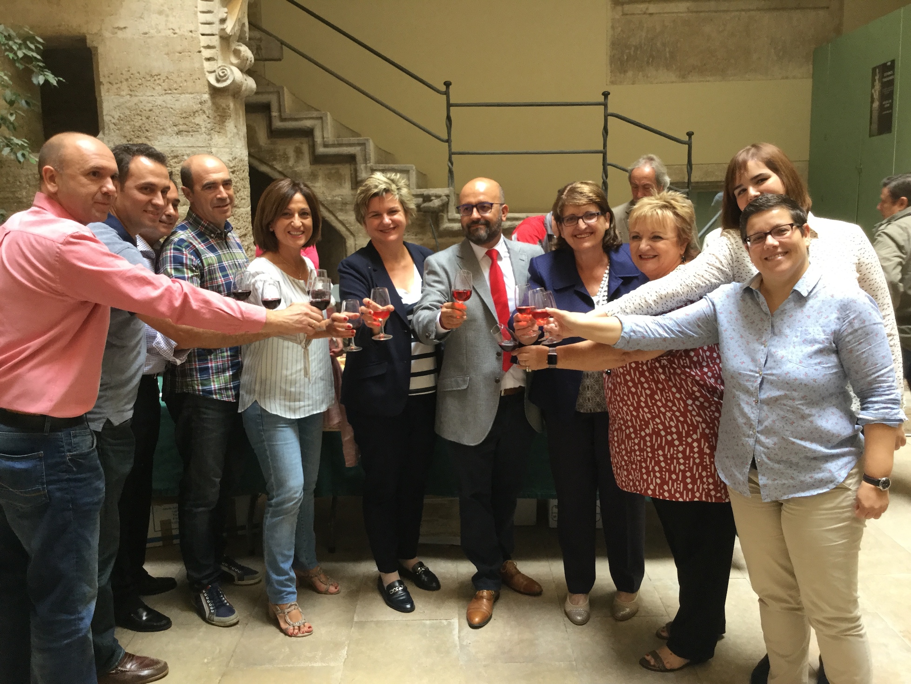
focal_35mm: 31
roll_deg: -0.2
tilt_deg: -11.5
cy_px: 342
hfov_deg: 58.3
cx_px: 456
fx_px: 816
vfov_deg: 45.5
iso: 80
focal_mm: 3.3
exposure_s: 1/33
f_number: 2.4
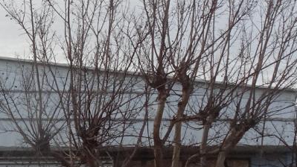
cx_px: 33
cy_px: 150
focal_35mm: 164
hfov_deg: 13.0
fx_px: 1291
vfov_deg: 7.4
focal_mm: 6.8
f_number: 4
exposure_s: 1/40
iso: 125
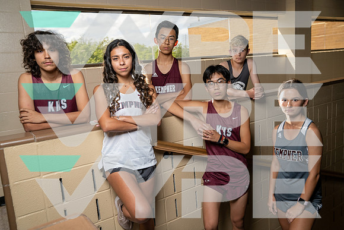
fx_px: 287
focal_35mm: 30
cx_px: 172
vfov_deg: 43.6
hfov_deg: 61.9
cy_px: 115
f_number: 4.5
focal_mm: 30
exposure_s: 1/250
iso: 400
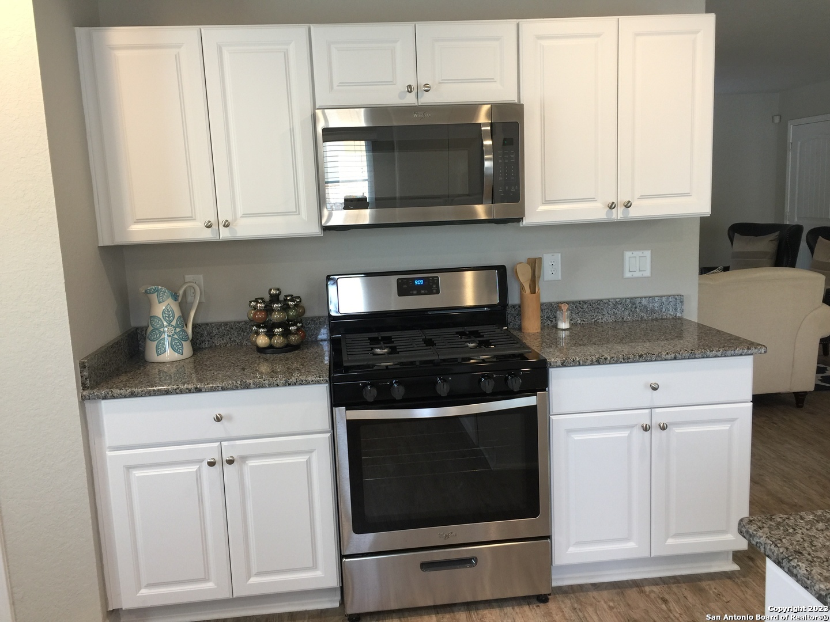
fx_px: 695
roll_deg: +0.3
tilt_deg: -7.4
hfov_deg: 61.7
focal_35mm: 29
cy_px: 311
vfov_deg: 48.2
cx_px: 415
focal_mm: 4.15
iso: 32
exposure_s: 1/15
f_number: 2.2
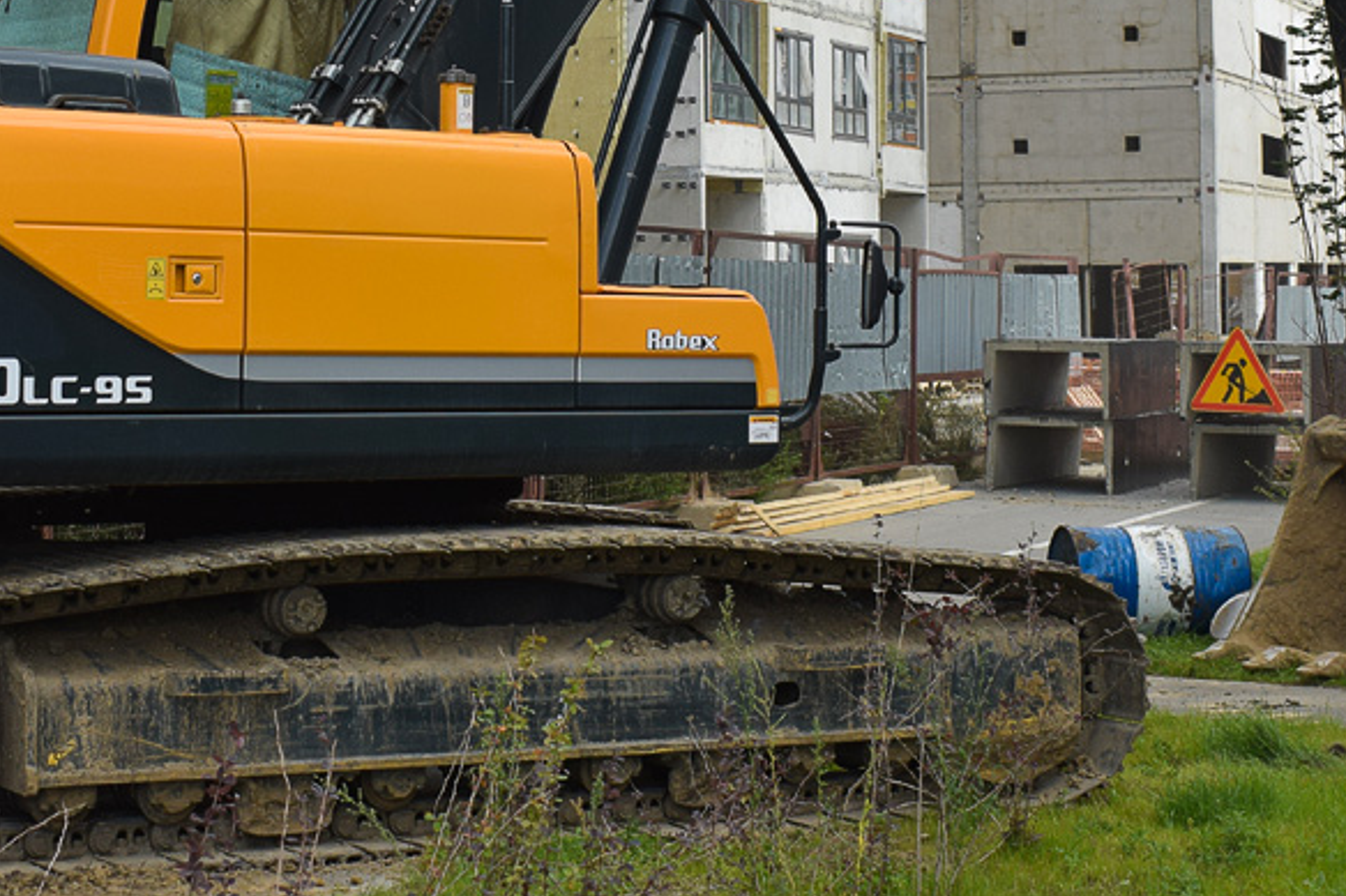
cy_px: 97
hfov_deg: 27.3
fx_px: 2766
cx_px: 588
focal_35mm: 74
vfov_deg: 18.1
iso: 200
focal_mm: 24
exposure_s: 1/640
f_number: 5.6
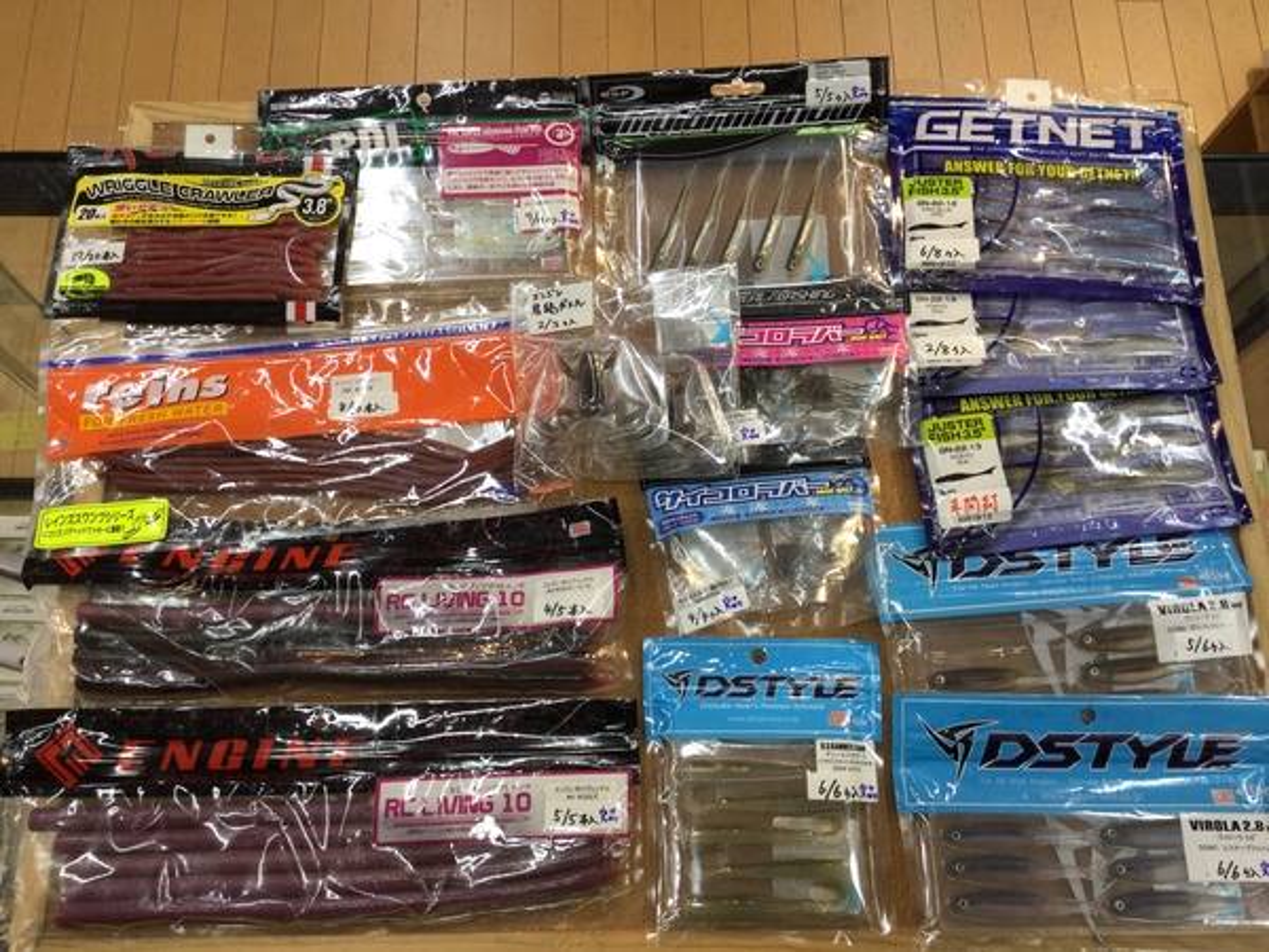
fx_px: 1136
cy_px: 476
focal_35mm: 31
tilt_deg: -73.3
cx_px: 634
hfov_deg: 58.4
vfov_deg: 45.4
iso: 32
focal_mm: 3.3
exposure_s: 1/60
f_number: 2.4
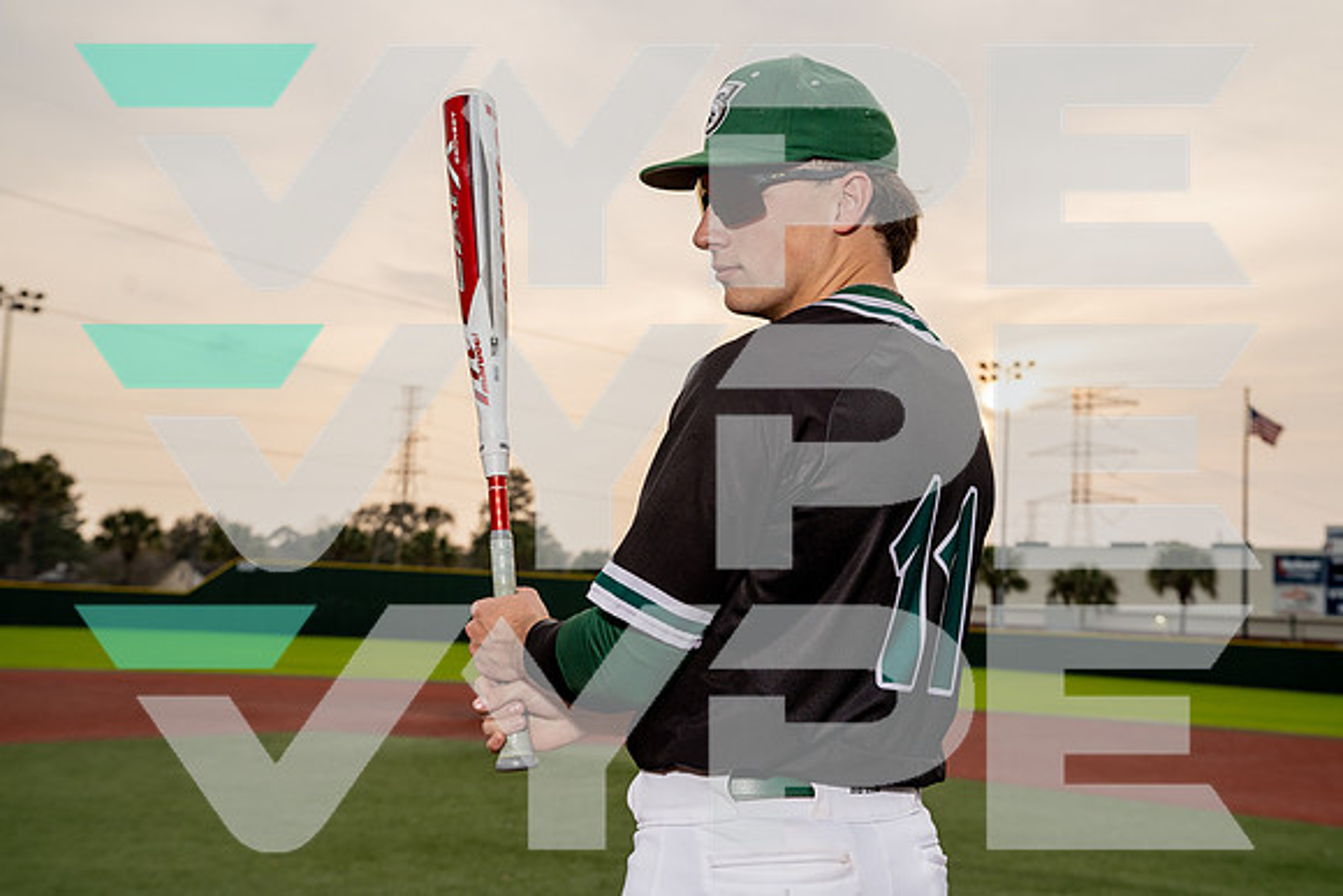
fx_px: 1604
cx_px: 672
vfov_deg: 31.2
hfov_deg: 45.4
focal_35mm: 43
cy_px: 448
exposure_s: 1/250
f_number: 5.6
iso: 250
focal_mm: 43
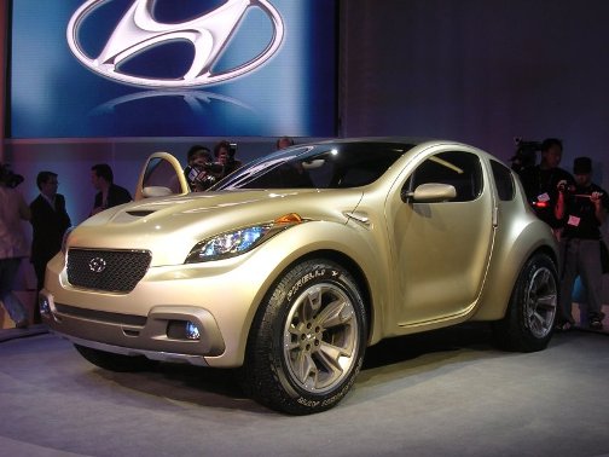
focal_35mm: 38
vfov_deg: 37.7
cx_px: 304
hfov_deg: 49.0
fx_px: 669
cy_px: 228
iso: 100
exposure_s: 1/45.9
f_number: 2.8
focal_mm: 5.8
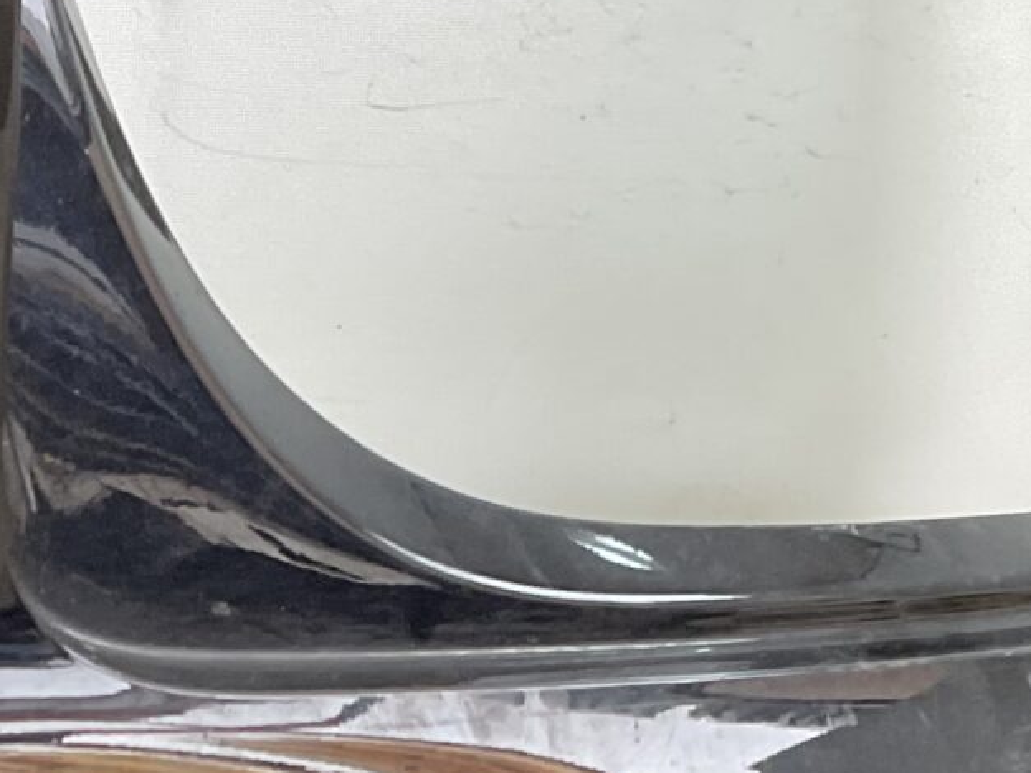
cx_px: 316
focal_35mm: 119
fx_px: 3544
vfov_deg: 12.1
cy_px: 981
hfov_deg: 16.5
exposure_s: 1/100
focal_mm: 3
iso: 40
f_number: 1.8
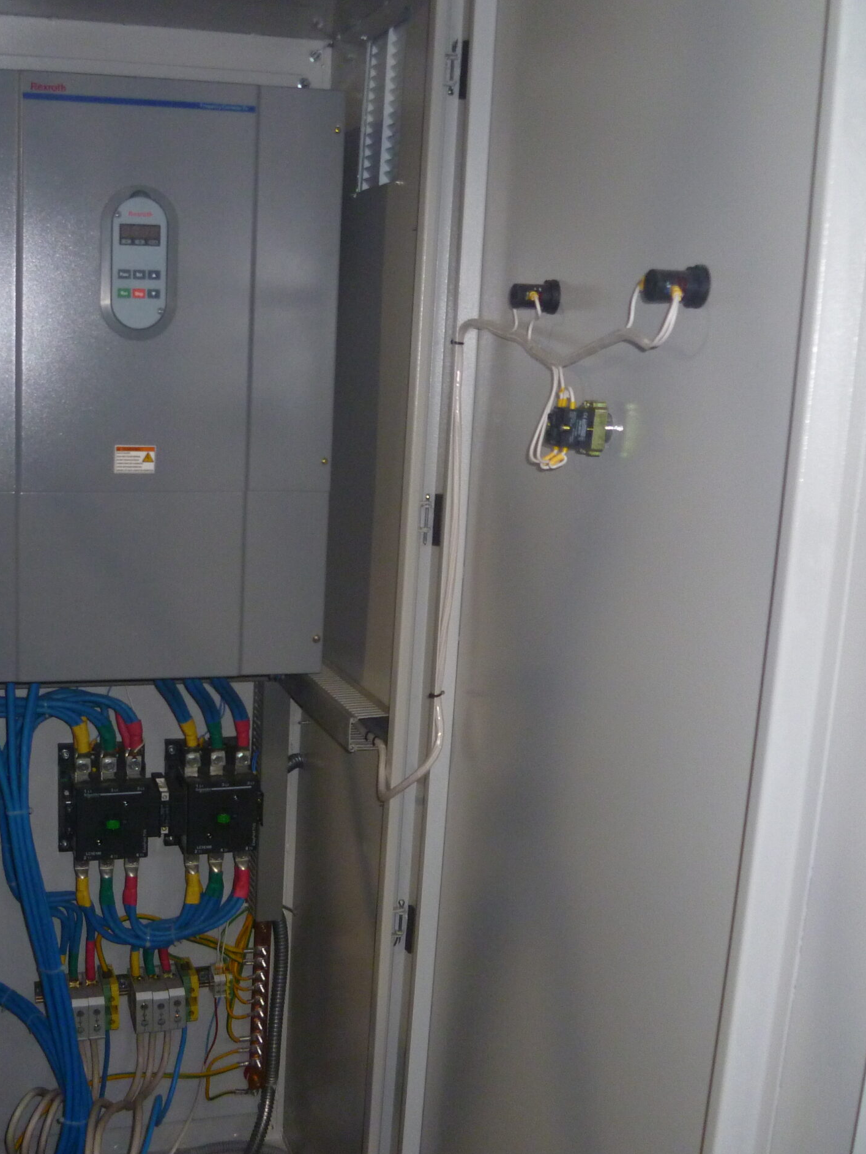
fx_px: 1267
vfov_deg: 49.0
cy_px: 587
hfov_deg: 36.7
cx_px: 203
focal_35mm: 38
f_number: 2.8
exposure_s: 1/8
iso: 200
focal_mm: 5
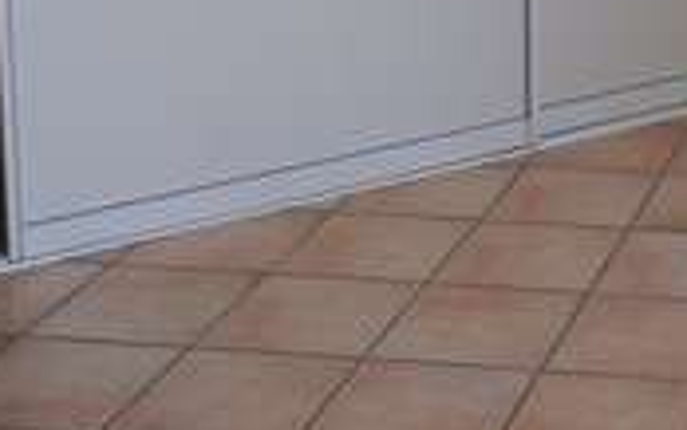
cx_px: 845
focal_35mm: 95
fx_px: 1780
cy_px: -249
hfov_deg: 20.3
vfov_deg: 12.9
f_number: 1.7
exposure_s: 1/114
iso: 40
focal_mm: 3.93
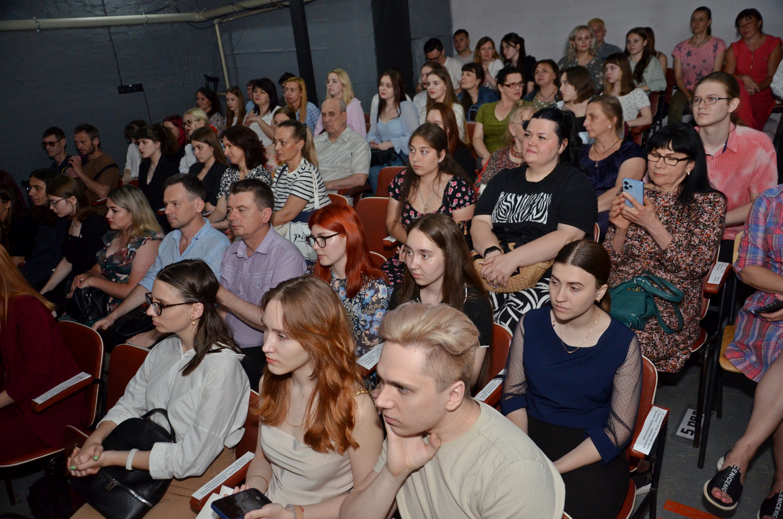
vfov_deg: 47.7
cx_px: 392
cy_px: 260
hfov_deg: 67.5
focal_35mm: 27
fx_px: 586
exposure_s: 1/250
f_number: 3.5
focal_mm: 18
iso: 1000
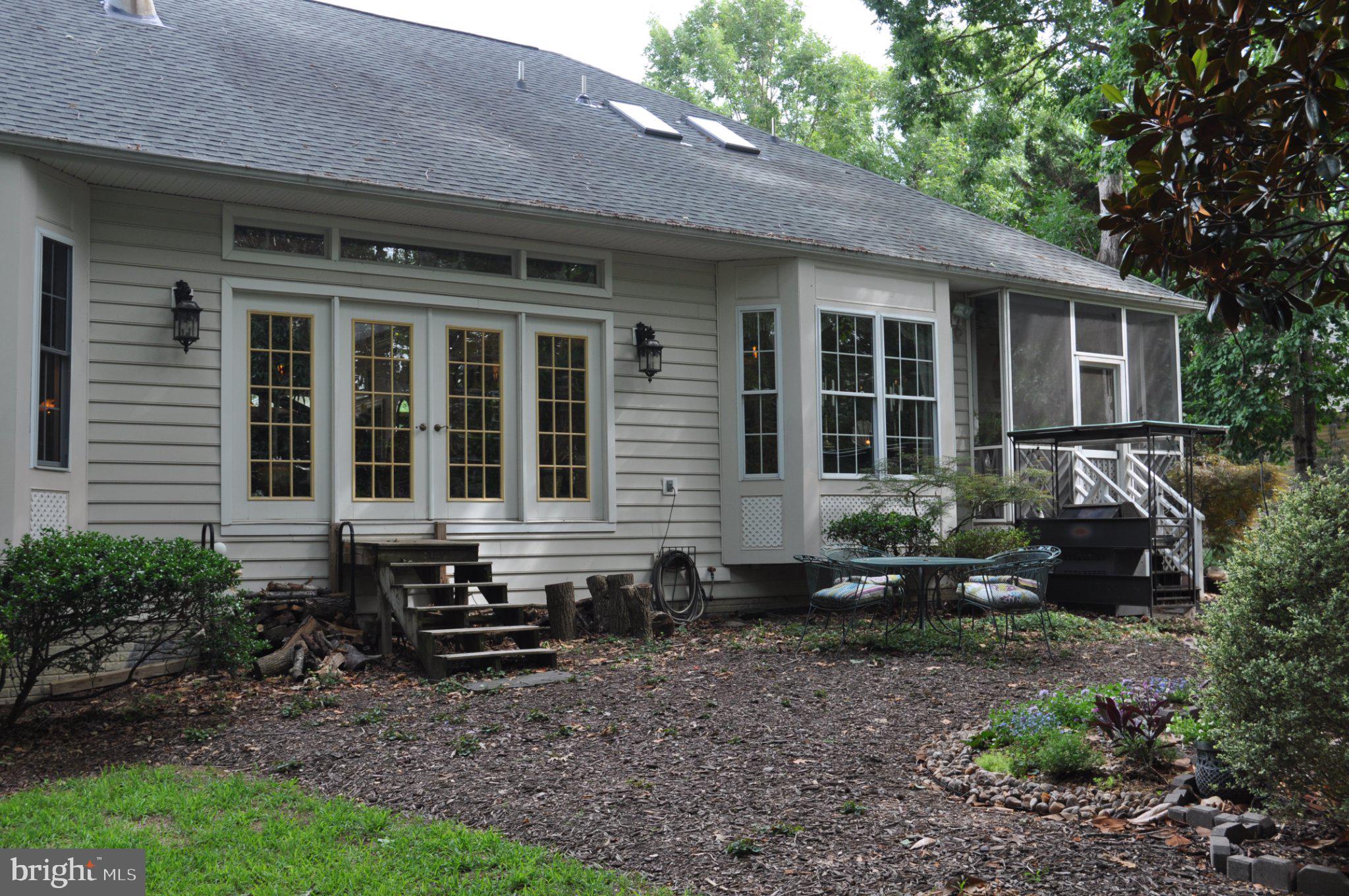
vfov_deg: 36.8
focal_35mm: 36
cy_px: 448
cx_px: 674
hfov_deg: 53.2
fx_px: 1347
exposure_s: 1/125
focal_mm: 24
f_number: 5.6
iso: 200
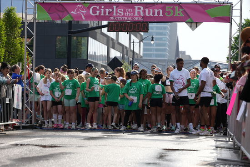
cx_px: 125
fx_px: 729
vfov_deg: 13.0
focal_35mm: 105
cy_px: 84
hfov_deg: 19.5
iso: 125
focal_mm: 70
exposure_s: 1/1000
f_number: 2.8
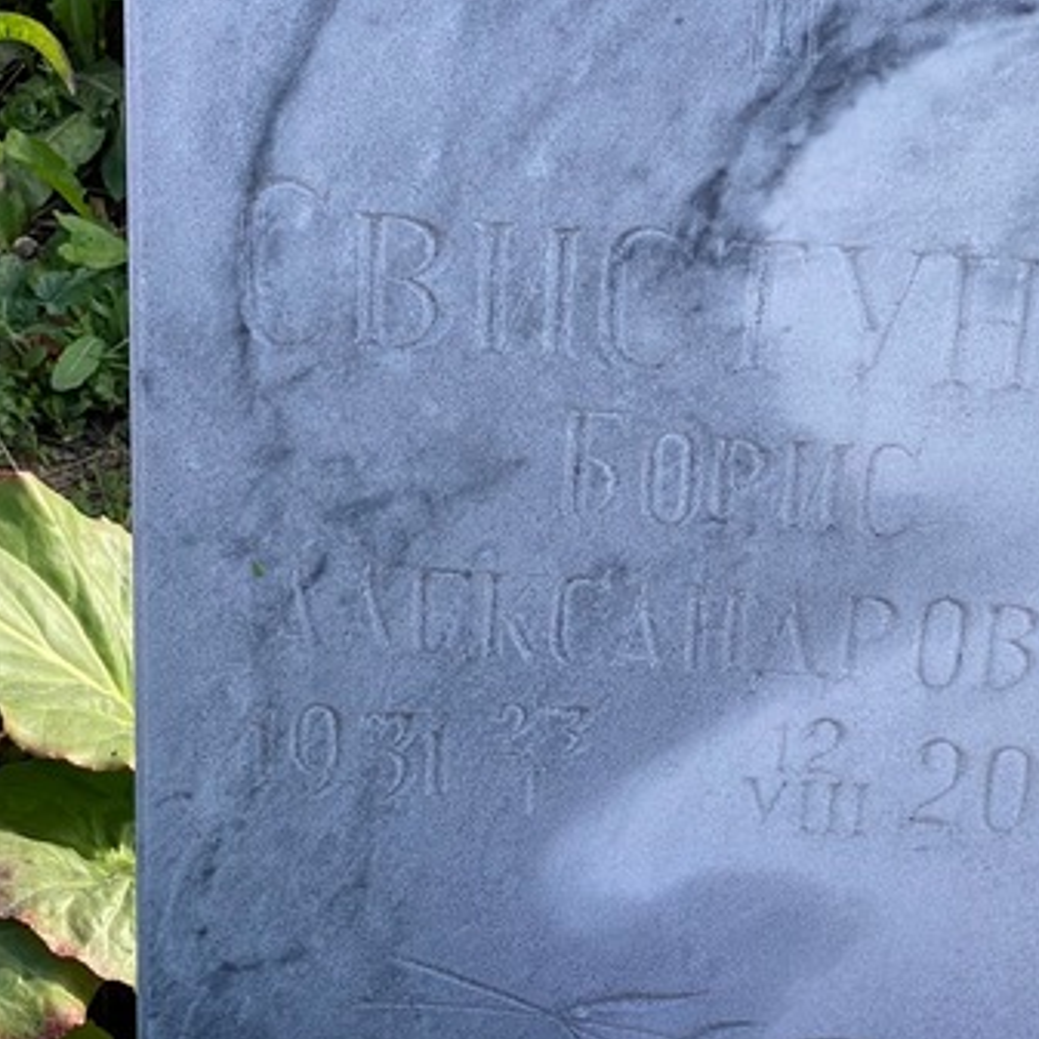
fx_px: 3701
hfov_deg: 15.9
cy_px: 570
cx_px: 728
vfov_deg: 16.0
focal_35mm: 109
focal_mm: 6
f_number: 2
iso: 20
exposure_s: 1/340
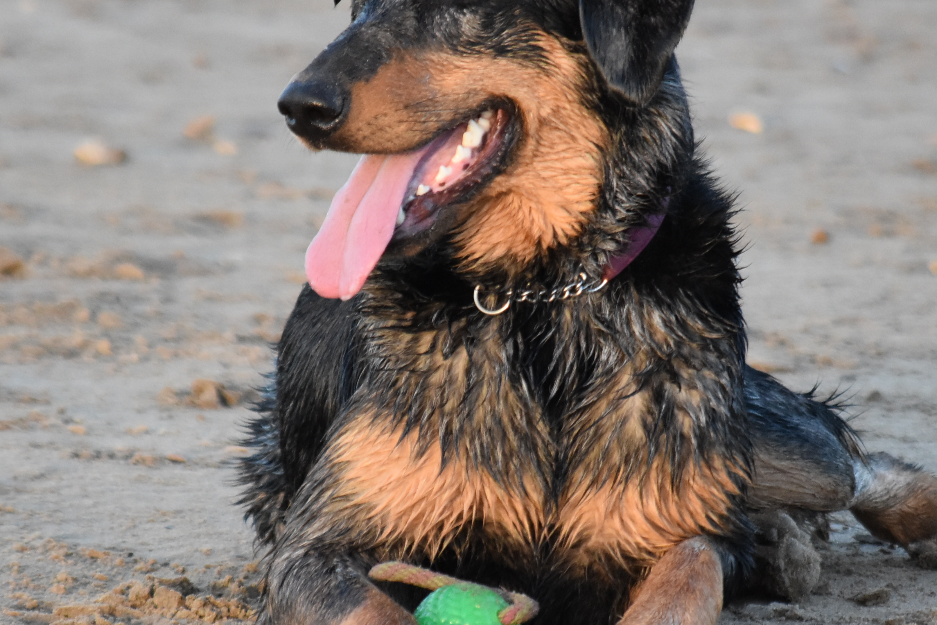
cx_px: 467
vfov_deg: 1.8
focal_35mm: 760
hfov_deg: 2.7
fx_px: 19786
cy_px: 389
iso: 1800
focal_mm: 270
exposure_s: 1/500
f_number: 5.6
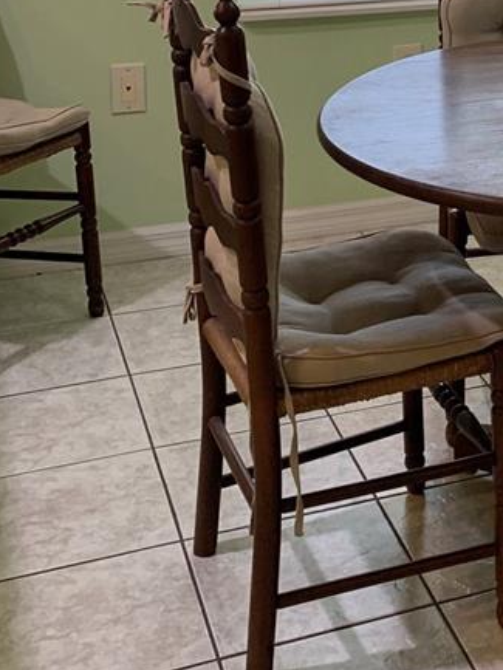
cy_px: -5
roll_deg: -2.5
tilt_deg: -7.8
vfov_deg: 25.6
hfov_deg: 18.9
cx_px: 656
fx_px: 1394
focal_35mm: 72
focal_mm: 4.25
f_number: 1.8
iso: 100
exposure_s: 1/60
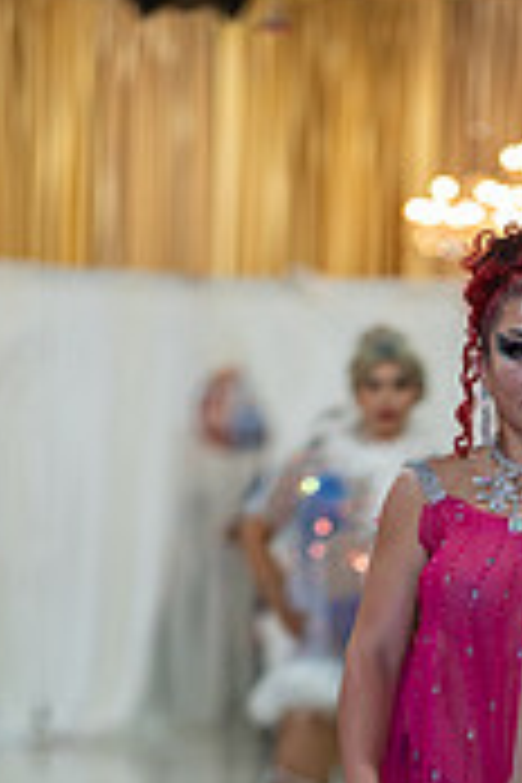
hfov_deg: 6.2
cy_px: 986
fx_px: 4785
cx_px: 464
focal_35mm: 220
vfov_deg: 9.2
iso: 125
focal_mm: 85
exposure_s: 1/160
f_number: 1.4
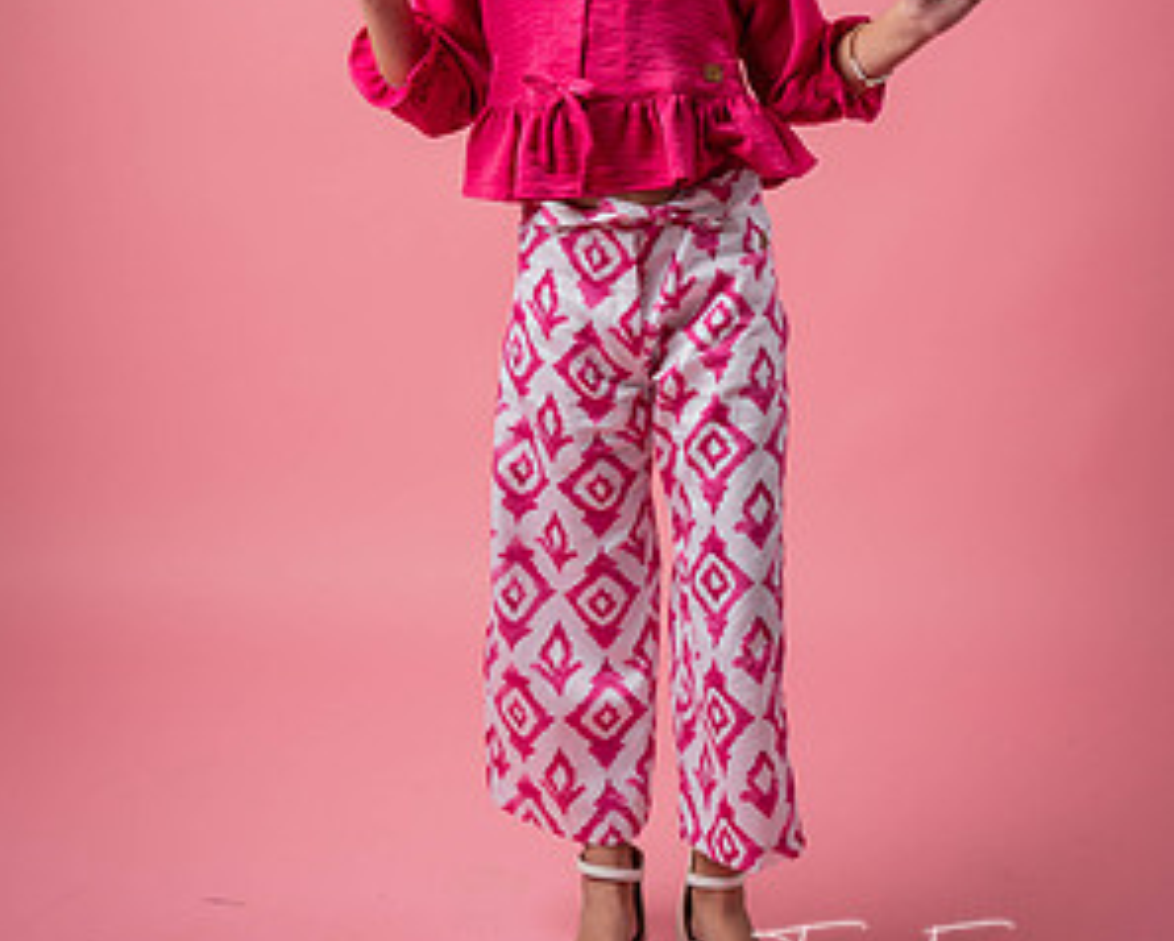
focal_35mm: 81
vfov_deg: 18.8
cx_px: 585
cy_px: 233
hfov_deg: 23.5
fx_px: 2816
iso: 64
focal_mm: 57
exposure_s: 1/160
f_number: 4.5
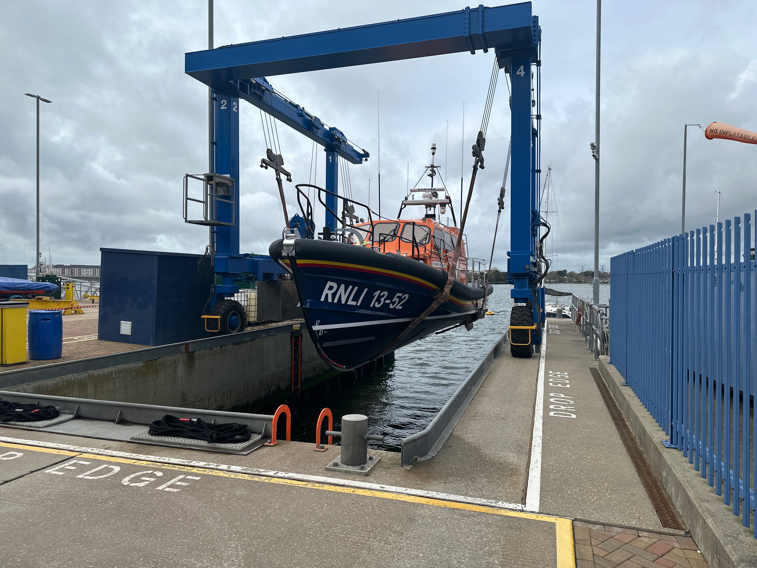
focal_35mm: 24
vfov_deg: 56.8
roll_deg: +0.8
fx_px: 525
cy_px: 284
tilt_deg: +1.7
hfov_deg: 71.6
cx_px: 378
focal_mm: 6.86
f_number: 1.78
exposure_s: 1/5525
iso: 80
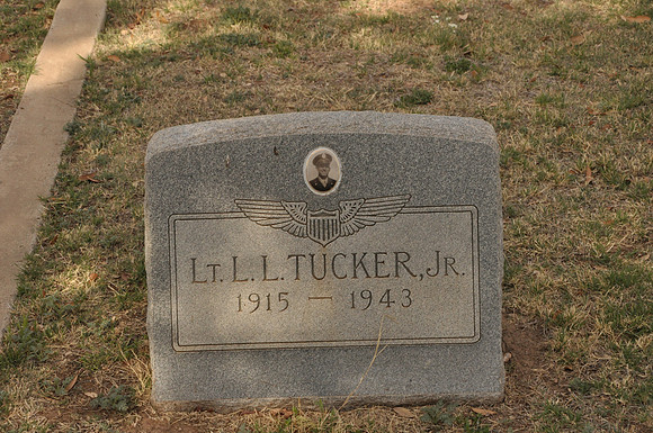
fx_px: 1359
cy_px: 216
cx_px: 326
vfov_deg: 18.1
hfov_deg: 27.0
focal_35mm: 75
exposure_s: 1/320
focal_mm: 50
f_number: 9
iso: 800
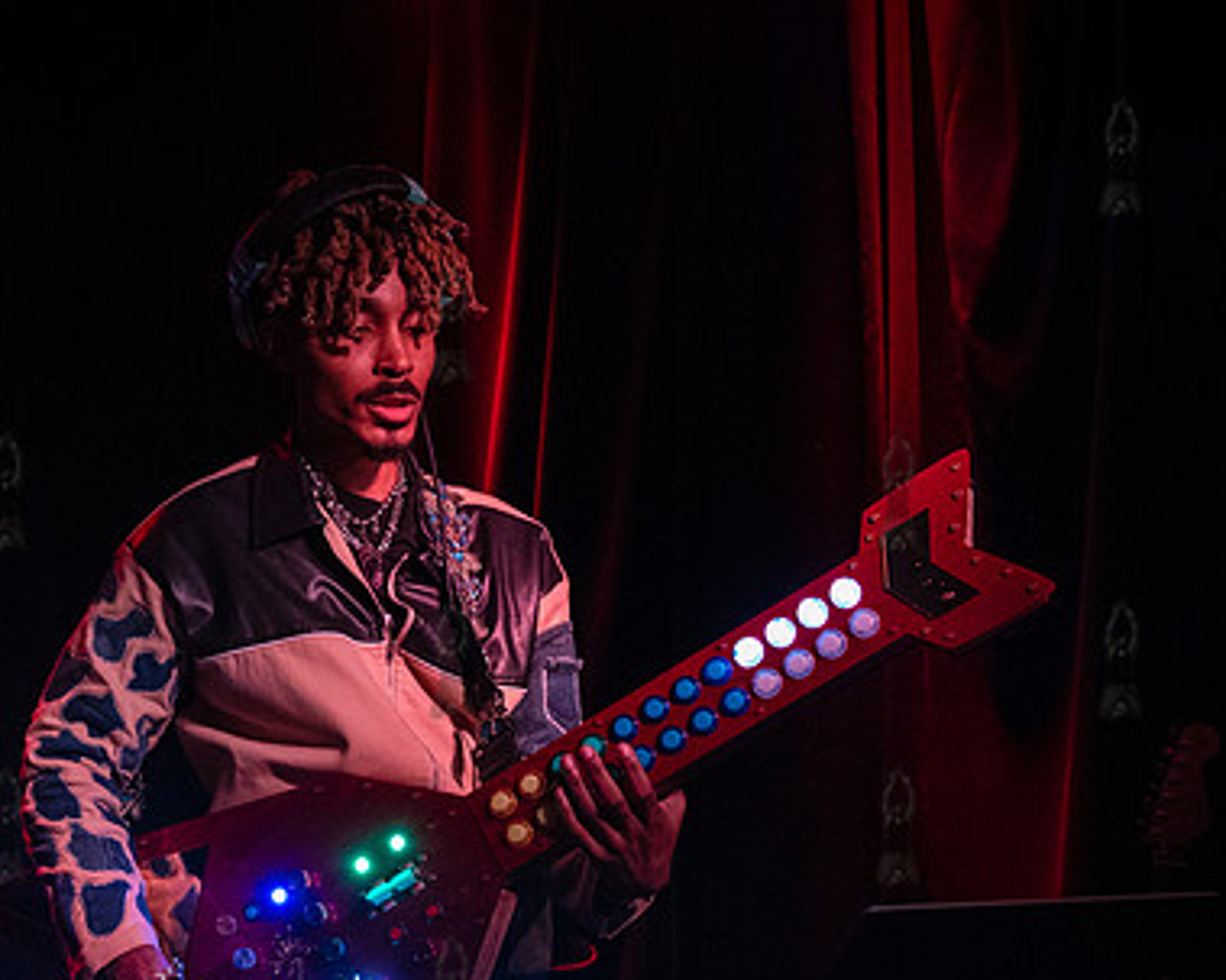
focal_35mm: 56
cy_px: 650
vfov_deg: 27.0
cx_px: 370
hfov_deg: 33.2
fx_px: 2031
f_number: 3.5
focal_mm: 36
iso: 12800
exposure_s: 1/320
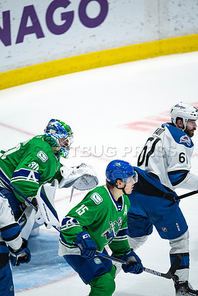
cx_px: 99
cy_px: 148
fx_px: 4950
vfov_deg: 3.4
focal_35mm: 600
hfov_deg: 2.3
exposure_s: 1/800
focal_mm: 600
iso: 2000
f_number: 4
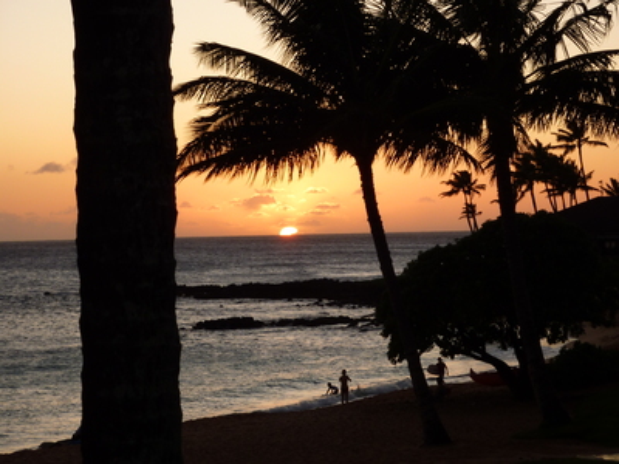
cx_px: 310
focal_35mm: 111
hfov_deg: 17.7
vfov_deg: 13.3
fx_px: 1985
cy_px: 232
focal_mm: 18.2
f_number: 4.4
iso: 80
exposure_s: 1/125
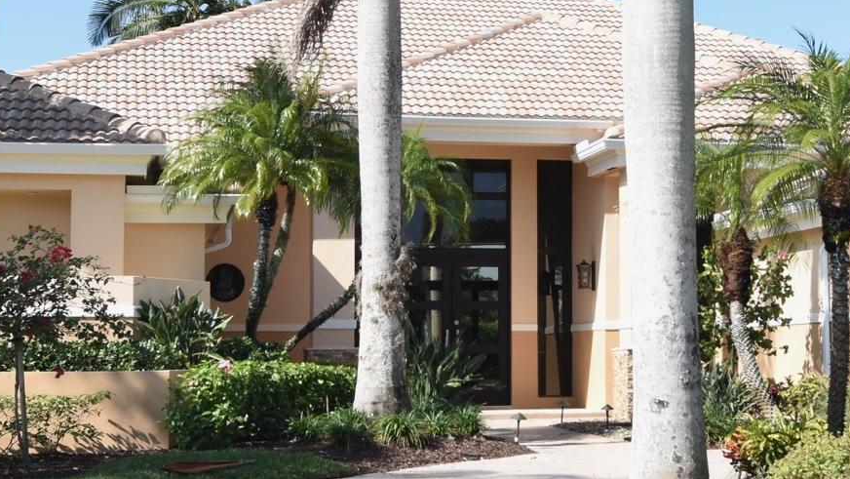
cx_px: 584
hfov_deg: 25.4
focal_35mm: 83
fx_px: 1871
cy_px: 216
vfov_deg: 14.6
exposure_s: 1/320
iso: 200
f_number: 9
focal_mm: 20
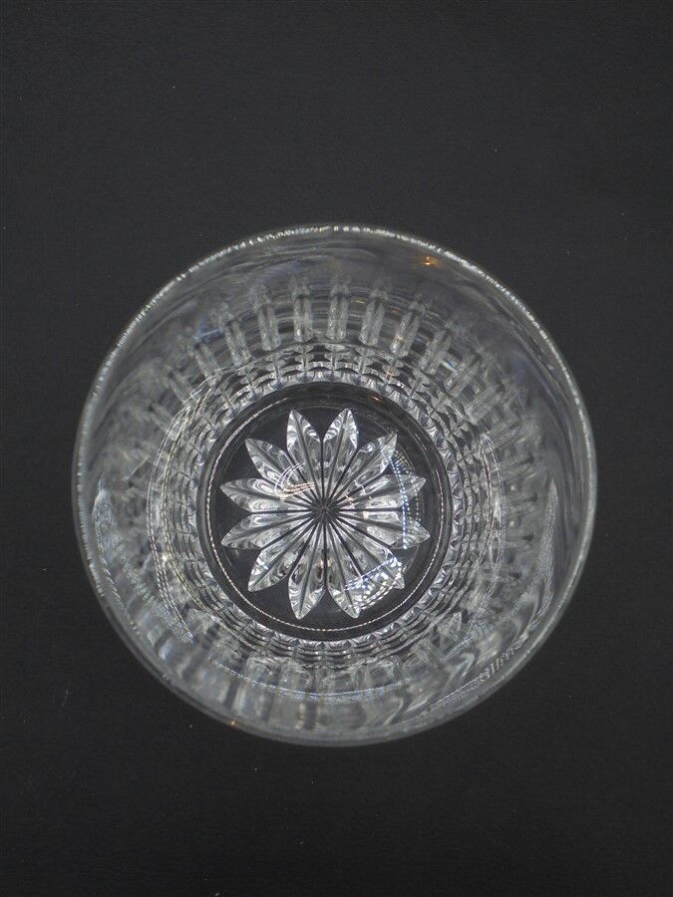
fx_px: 985
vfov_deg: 49.0
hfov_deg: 37.7
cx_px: 336
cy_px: 448
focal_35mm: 38
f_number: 4.2
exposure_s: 1/50
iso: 100
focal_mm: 6.9
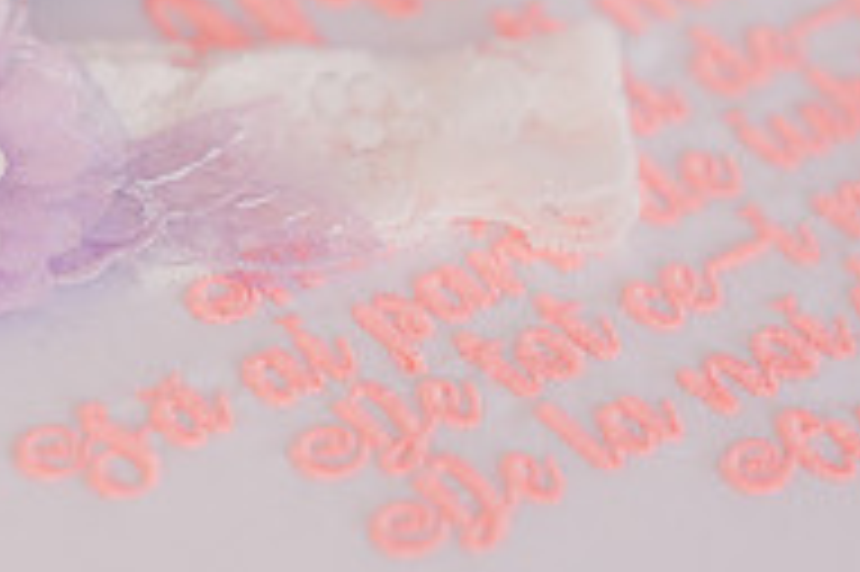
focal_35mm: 258
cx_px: 180
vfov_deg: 5.3
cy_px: 5
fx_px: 6158
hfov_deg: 8.0
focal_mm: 85
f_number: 2.5
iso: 800
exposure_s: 1/250
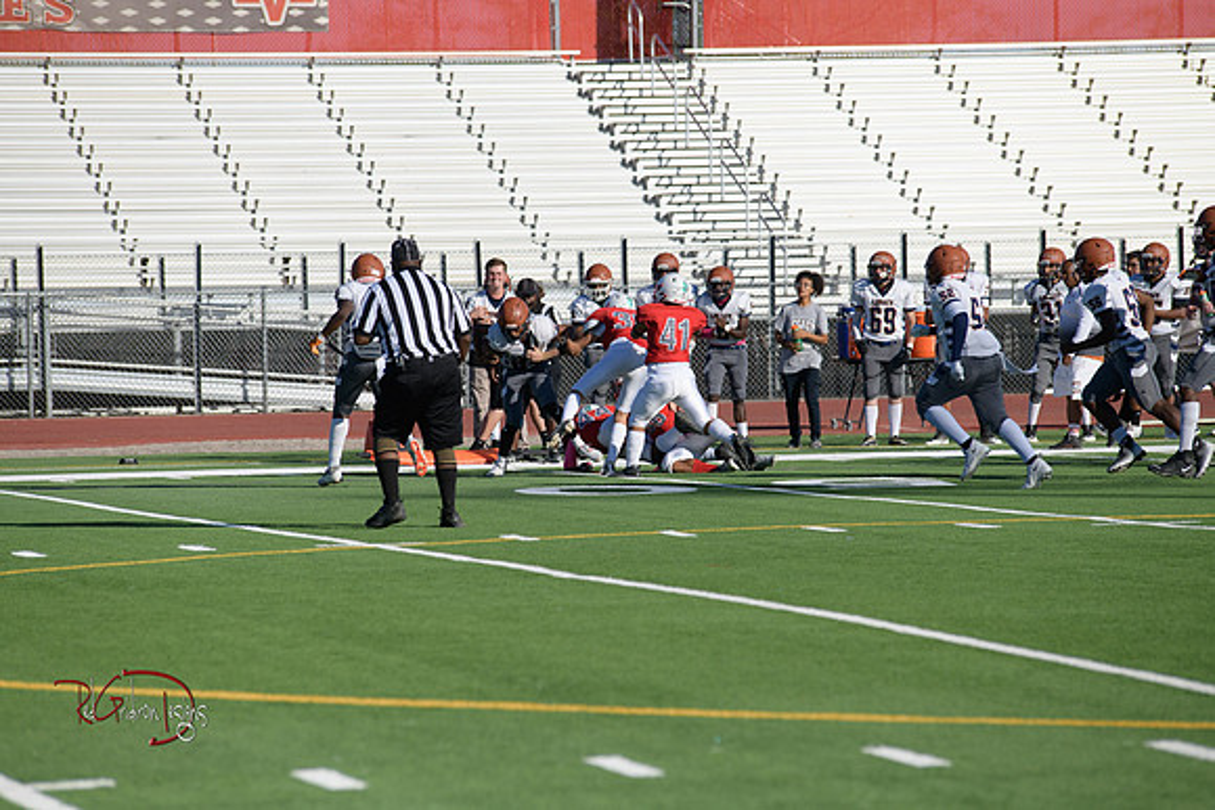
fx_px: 6751
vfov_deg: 6.9
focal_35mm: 200
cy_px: 405
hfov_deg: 10.3
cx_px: 608
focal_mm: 200
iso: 560
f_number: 5
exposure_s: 1/8000
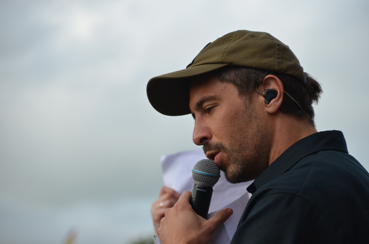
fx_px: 2608
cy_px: 122
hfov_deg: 8.1
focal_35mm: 255
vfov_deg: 5.4
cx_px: 184
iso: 500
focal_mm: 170
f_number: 6.3
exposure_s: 1/640
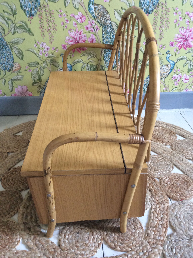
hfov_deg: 44.1
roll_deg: +1.2
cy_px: 129
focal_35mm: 32
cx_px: 96
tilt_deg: -34.7
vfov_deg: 56.9
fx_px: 239
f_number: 2.4
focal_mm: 3.3
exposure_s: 1/25
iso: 125
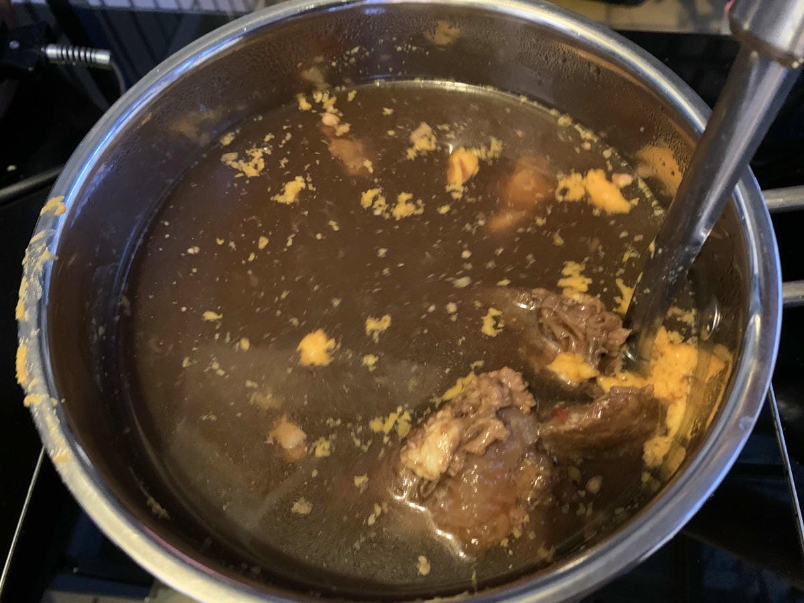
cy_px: 302
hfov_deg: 67.3
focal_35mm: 26
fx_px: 604
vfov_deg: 53.1
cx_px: 402
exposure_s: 1/20
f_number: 1.8
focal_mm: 4.25
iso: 640
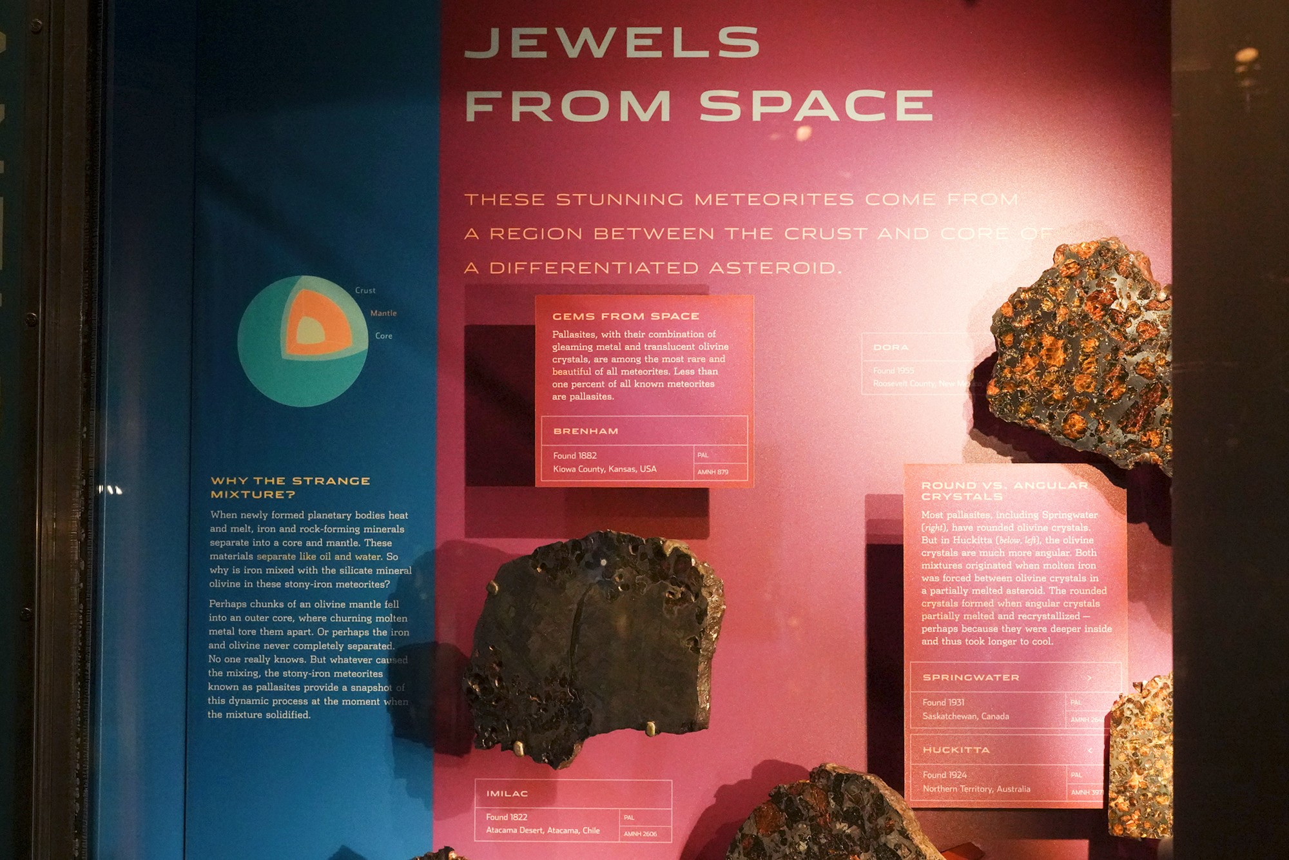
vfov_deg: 37.9
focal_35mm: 35
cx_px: 644
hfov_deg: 54.4
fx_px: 1253
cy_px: 430
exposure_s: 1/80
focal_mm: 35
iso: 10000
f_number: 9
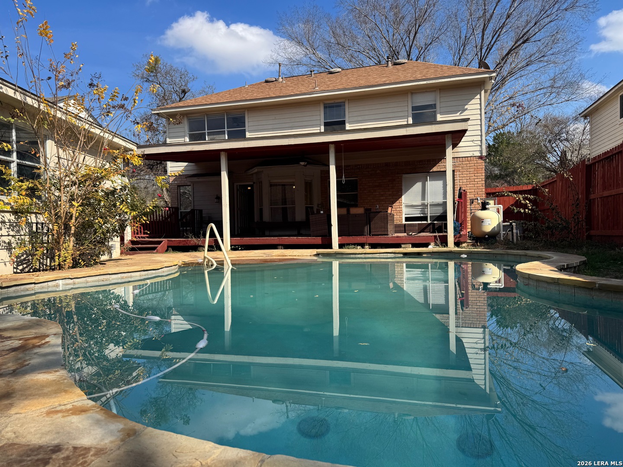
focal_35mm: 24
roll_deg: +1.2
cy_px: 234
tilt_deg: -1.1
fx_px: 432
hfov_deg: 71.6
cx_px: 312
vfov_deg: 56.8
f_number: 1.78
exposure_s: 1/3413
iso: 80
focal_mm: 6.76
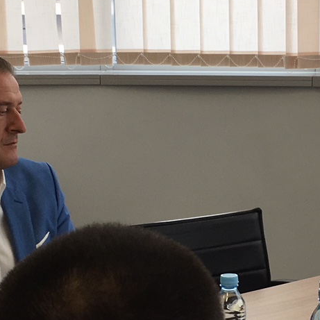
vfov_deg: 15.5
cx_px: 260
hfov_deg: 15.4
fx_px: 1171
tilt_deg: -10.7
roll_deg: -0.2
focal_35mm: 112
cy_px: 231
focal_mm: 4.15
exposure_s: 1/100
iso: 25
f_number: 2.2
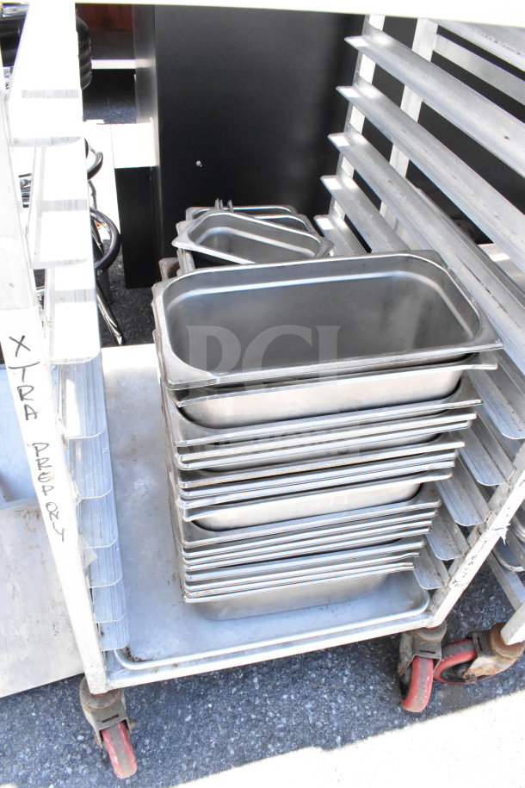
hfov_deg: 47.9
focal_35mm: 27
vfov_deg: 67.4
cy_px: 394
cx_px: 262
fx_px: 591
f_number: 14
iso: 6400
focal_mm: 18
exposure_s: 1/800
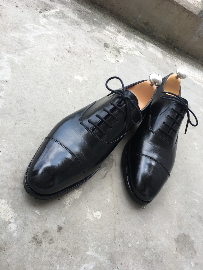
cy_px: 135
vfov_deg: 61.7
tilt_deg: -45.2
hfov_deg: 48.2
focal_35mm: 29
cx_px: 102
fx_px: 227
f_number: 2.2
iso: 25
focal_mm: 4.15
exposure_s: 1/159
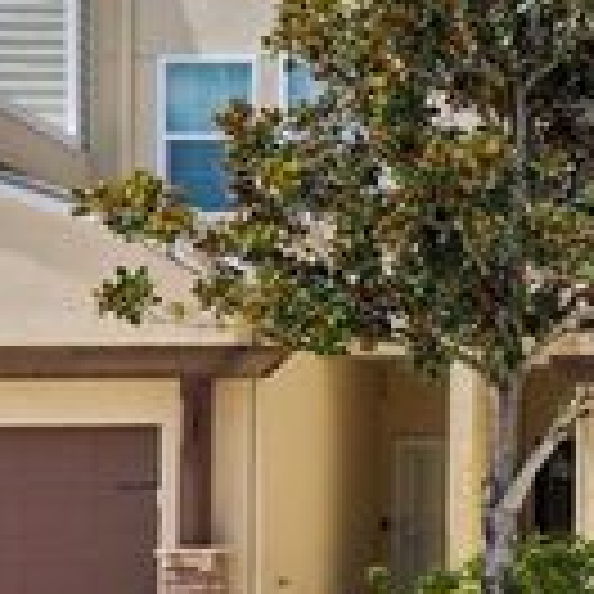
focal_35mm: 93
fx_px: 1806
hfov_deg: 17.1
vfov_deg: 18.6
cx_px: 864
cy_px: 169
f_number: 8
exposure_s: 1/1000
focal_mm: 29
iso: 400
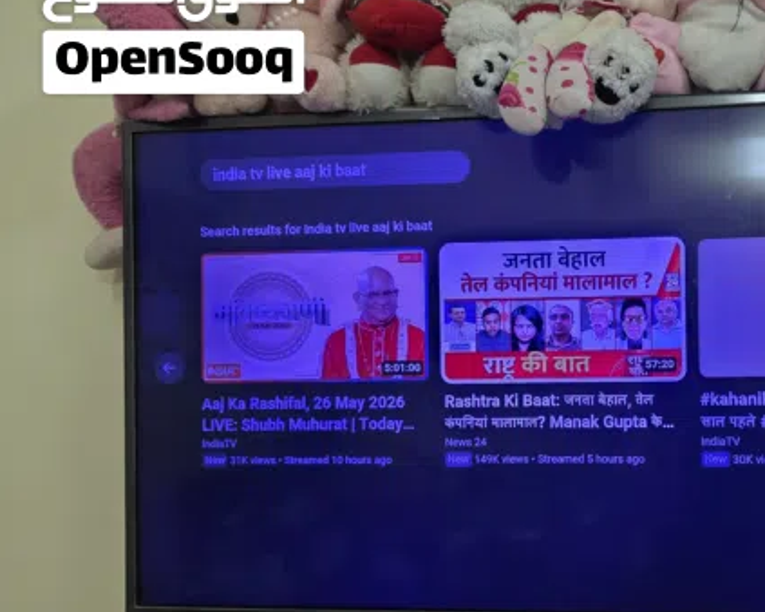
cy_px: 355
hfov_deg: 50.6
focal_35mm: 34
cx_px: 577
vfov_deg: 43.2
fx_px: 769
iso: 640
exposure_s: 1/100
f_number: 1.7
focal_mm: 6.3
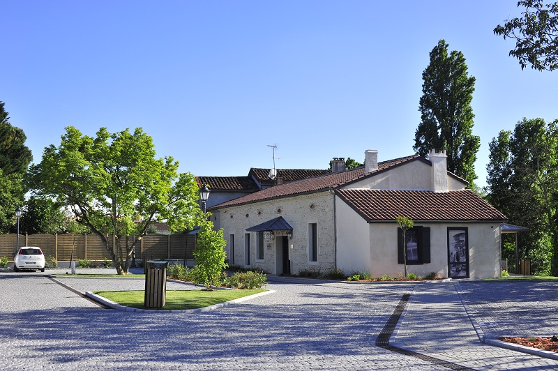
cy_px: 186
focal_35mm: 50
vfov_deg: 26.9
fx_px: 774
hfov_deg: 39.6
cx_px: 279
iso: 640
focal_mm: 50
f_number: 8
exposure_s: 1/1600
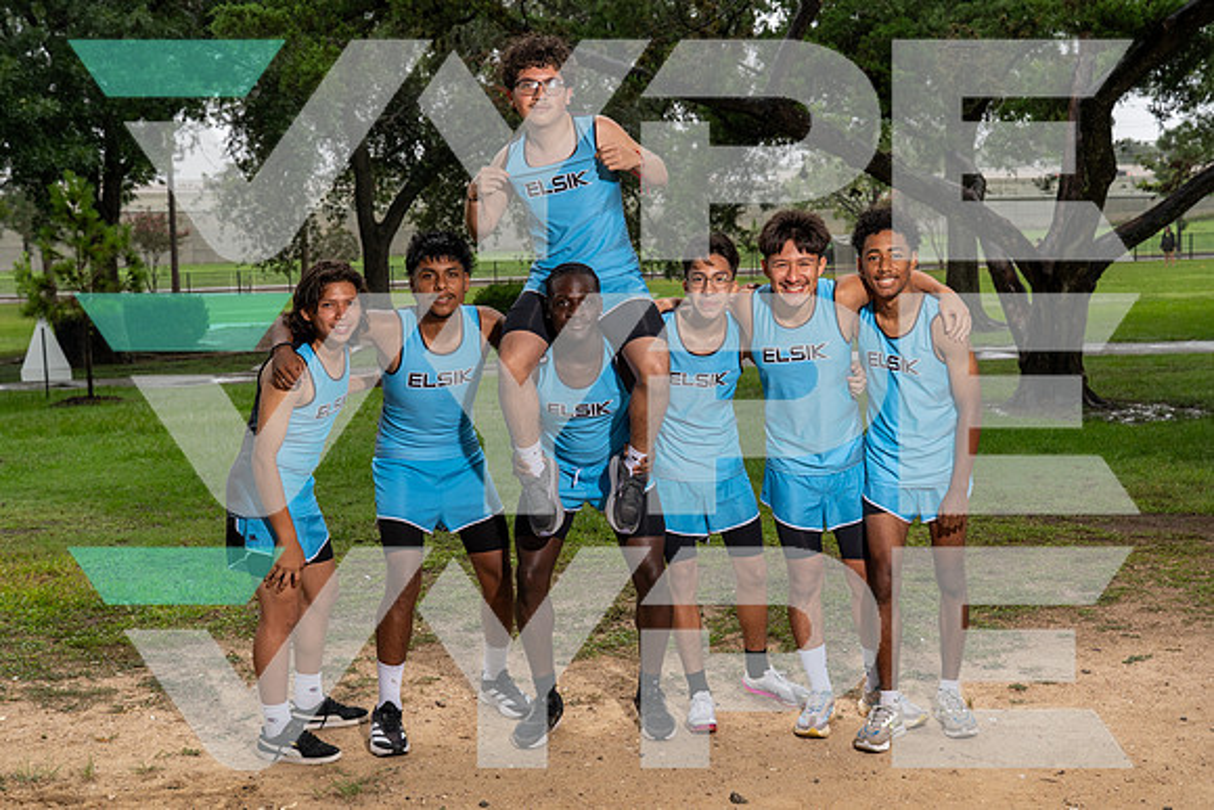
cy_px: 403
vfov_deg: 28.5
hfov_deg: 41.6
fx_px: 1596
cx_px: 581
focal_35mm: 47
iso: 500
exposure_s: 1/250
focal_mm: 45
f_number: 6.3
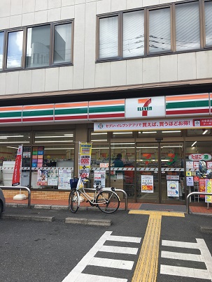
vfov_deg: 61.7
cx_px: 106
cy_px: 141
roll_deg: -0.4
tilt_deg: +7.1
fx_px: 237
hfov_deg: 48.2
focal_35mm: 29
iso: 25
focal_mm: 4.15
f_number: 2.2
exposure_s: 1/185
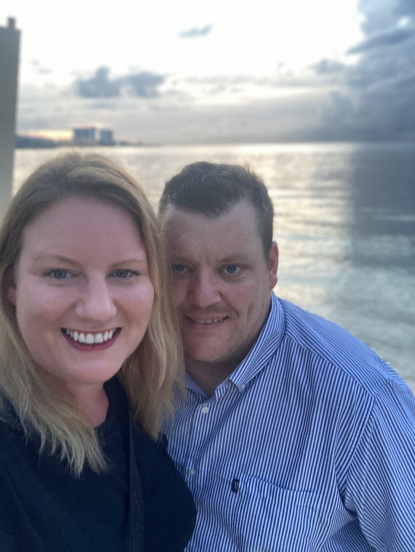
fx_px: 511
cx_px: 208
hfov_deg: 44.2
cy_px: 276
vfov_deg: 56.8
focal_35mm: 32
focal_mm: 2.87
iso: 320
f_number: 2.2
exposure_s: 1/60
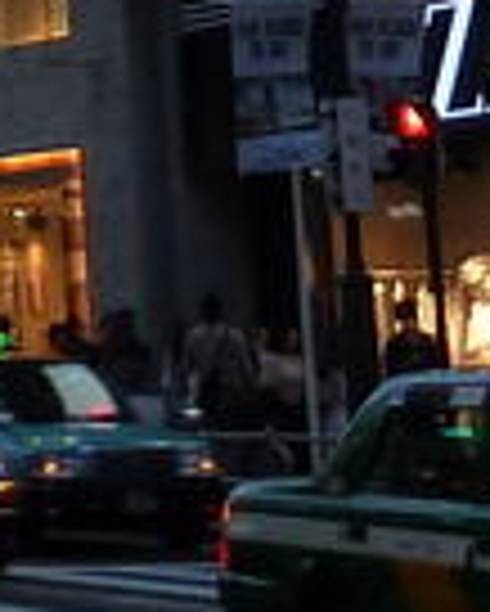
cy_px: -670
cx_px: -526
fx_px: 3893
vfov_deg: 8.5
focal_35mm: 215
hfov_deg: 6.9
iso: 125
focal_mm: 4.1
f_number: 3.3
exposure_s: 1/25
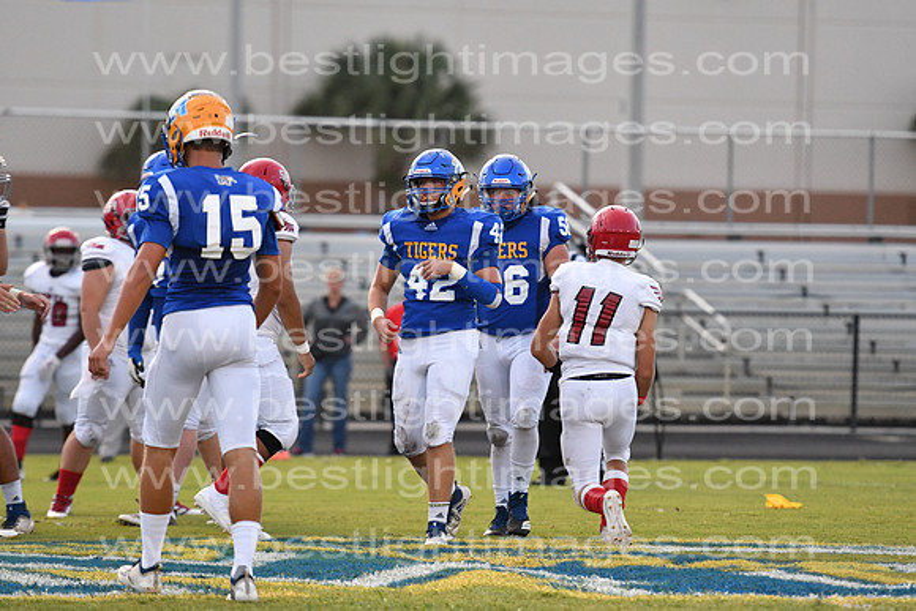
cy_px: 306
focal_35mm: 278
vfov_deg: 5.0
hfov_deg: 7.4
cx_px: 458
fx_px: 7062
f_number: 3.2
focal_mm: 185
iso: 1600
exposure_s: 1/1000
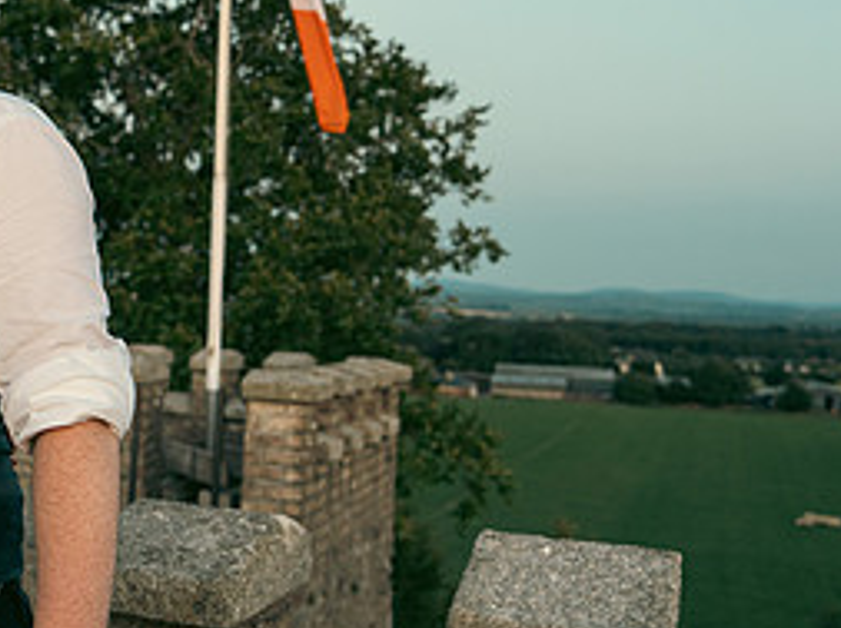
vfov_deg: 27.4
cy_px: 281
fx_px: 1286
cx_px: -66
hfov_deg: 32.3
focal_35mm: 53
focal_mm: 24
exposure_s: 1/160
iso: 500
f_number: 3.5
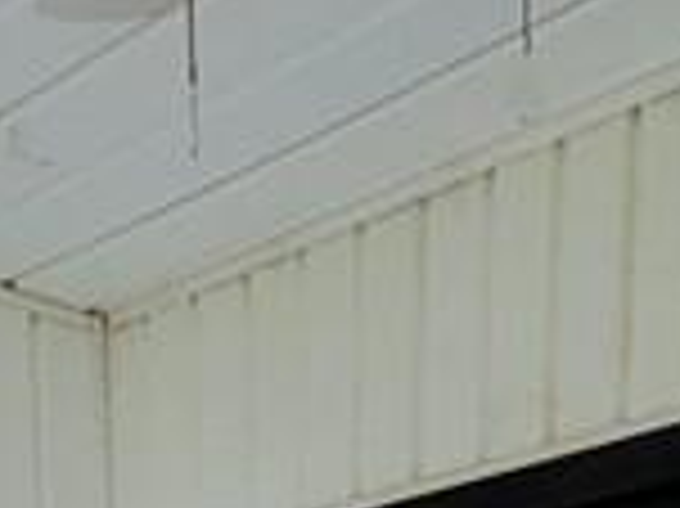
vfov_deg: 10.5
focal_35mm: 88
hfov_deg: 22.2
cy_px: 1605
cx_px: 412
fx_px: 1727
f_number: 2.2
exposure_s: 1/30
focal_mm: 1.95
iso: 181
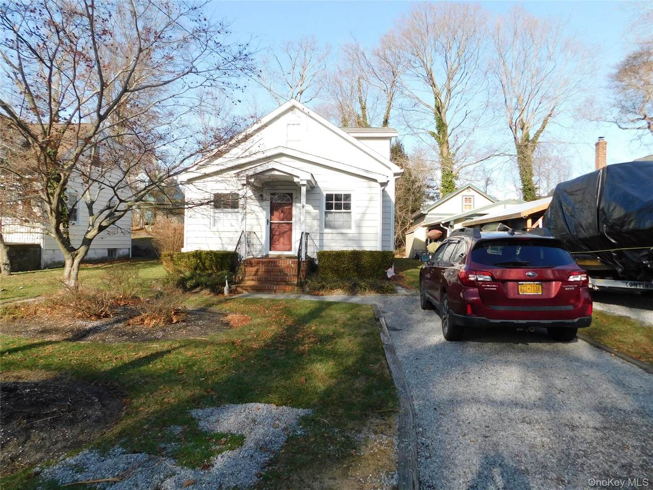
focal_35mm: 24
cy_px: 245
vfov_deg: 56.8
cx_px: 326
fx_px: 453
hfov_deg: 71.6
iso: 125
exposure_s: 1/640
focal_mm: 4.1
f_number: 3
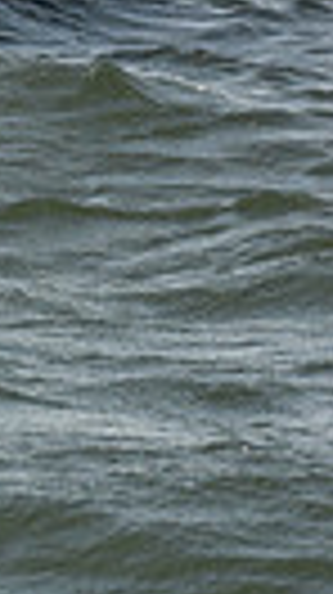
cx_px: -963
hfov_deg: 2.7
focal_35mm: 439
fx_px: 6909
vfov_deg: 4.9
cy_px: -196
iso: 250
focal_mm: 95
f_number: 9
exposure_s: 1/800
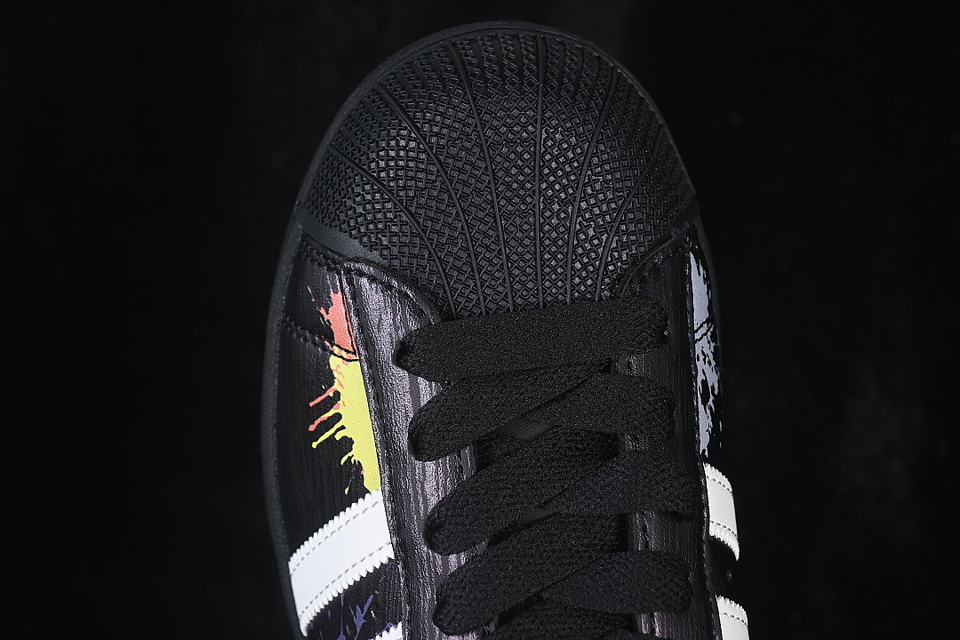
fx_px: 2000
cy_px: 320
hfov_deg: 27.0
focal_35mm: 75
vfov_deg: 18.2
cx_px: 480
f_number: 6.3
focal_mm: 50
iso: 160
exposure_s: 1/60
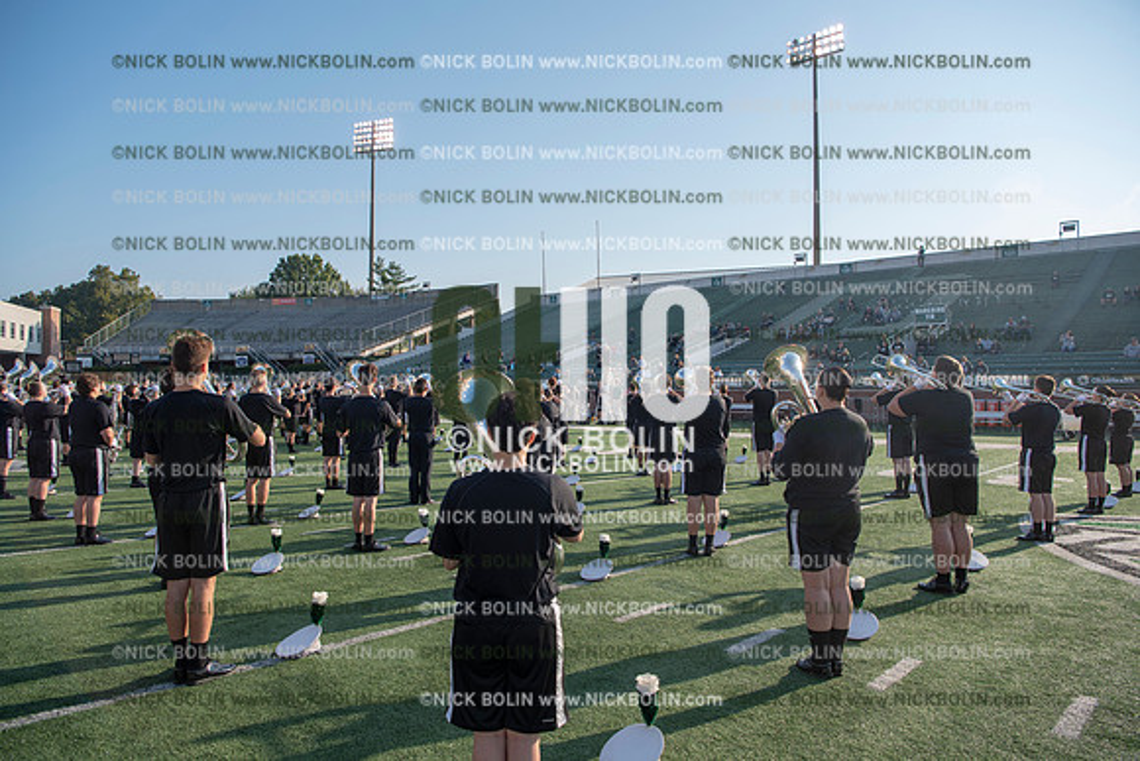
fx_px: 760
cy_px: 380
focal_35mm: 24
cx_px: 570
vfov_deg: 53.2
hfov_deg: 73.7
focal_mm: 24
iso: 100
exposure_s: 1/500
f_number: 5.6
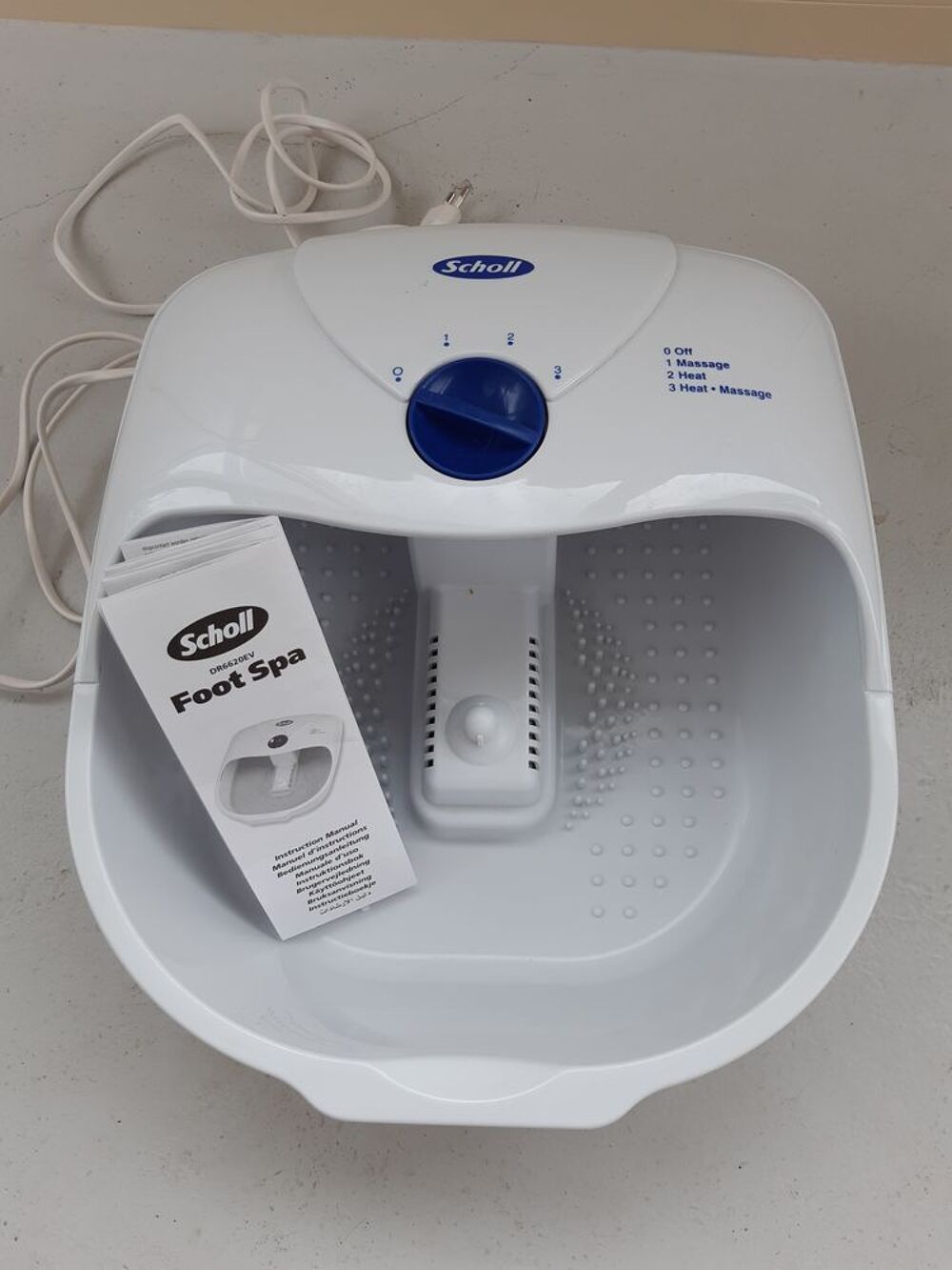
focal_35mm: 26
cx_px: 476
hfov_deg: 53.1
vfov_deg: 67.3
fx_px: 953
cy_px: 635
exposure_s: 1/104
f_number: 1.7
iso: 40
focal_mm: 3.92
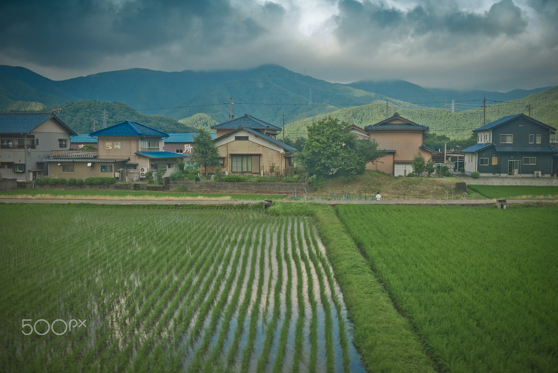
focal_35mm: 36
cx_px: 279
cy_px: 186
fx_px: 558
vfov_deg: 36.9
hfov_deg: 53.1
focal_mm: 24
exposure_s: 1/1000
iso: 200
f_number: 2.8
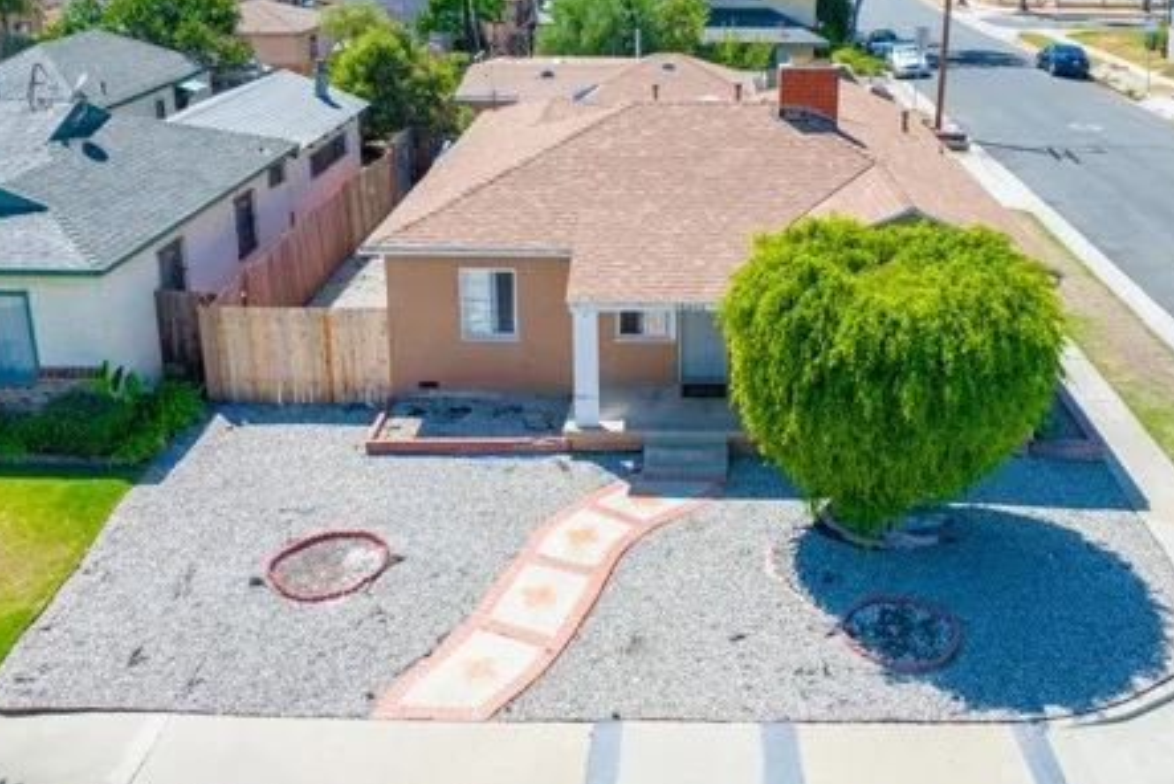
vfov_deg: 36.4
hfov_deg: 52.9
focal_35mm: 36
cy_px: 232
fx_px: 1175
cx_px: 684
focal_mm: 12.29
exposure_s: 1/2500
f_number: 2.8
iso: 110
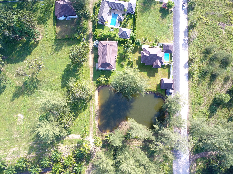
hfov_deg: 81.7
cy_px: 87
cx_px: 116
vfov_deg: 66.0
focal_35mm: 20
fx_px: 135
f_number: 2.8
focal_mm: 3.61
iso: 119
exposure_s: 1/100
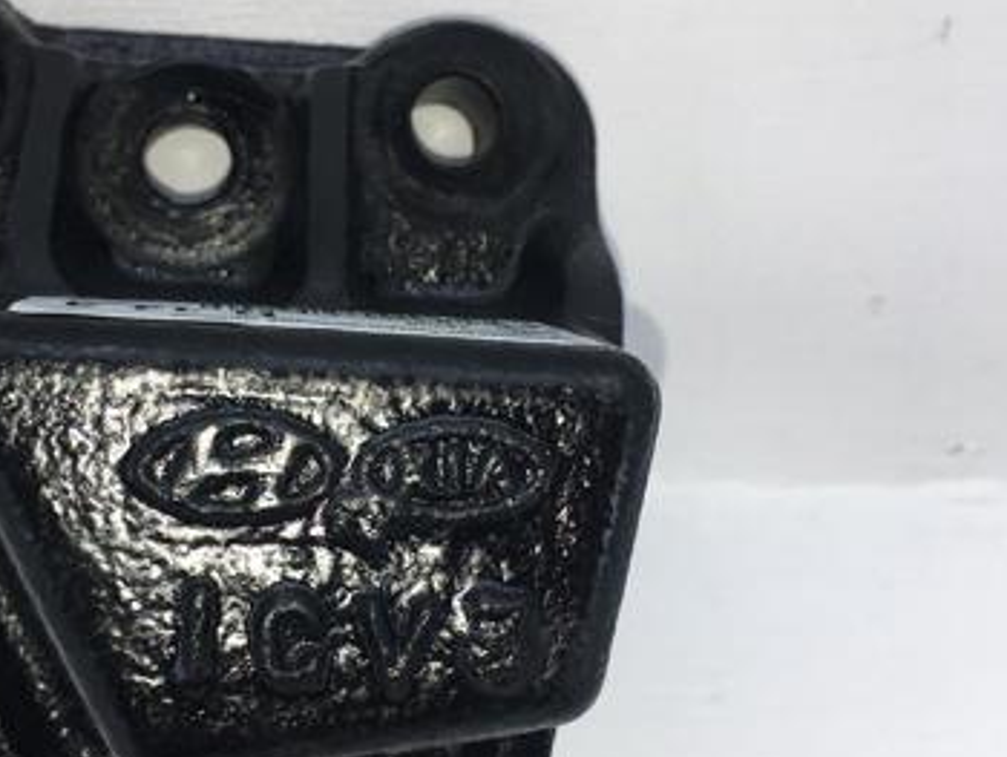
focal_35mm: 53
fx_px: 1543
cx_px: 342
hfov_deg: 35.8
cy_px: 452
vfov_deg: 27.5
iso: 25
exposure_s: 1/343
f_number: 2.2
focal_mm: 4.15
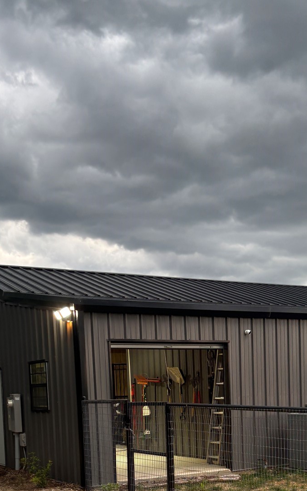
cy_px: 434
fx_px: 696
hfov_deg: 24.7
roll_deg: +1.1
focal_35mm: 52
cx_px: 214
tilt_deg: -1.3
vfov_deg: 36.6
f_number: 1.6
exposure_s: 1/120
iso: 80
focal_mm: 5.96
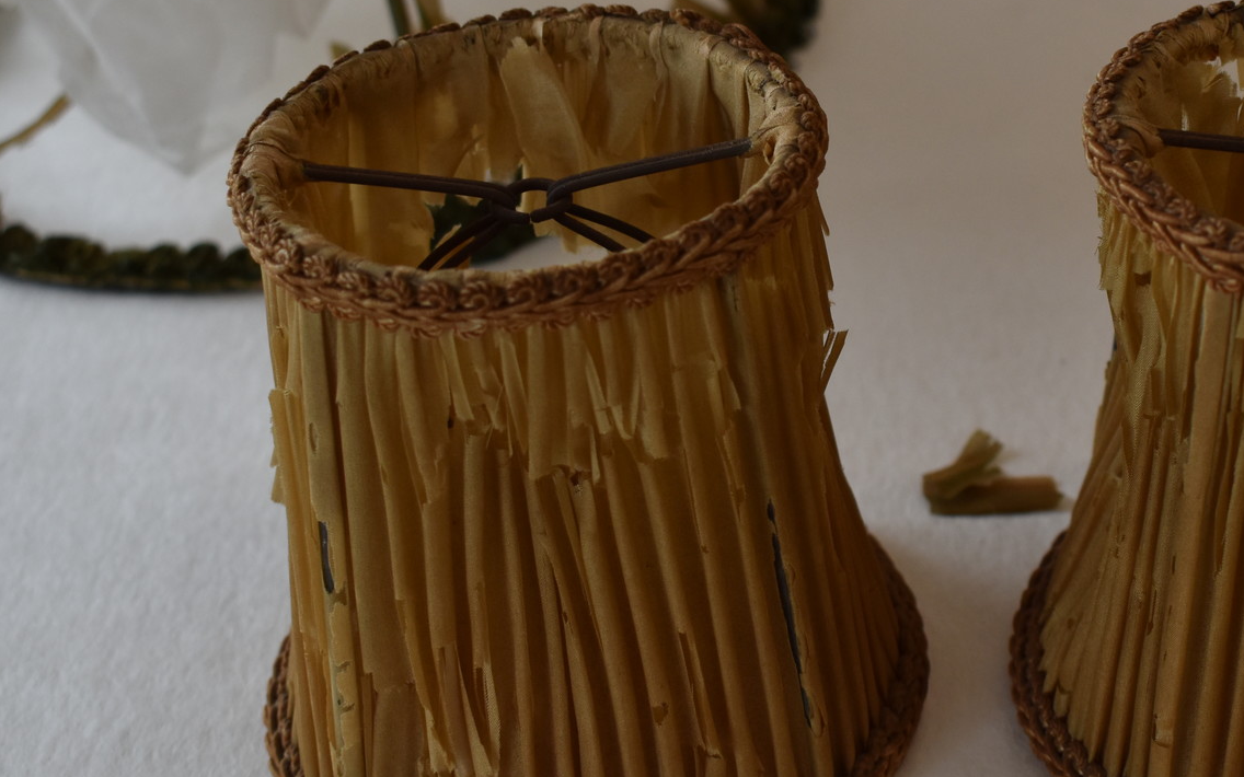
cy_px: 310
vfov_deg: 18.6
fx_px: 2373
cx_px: 828
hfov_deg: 29.2
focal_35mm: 70
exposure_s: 1/100
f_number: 5
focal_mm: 26
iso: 400
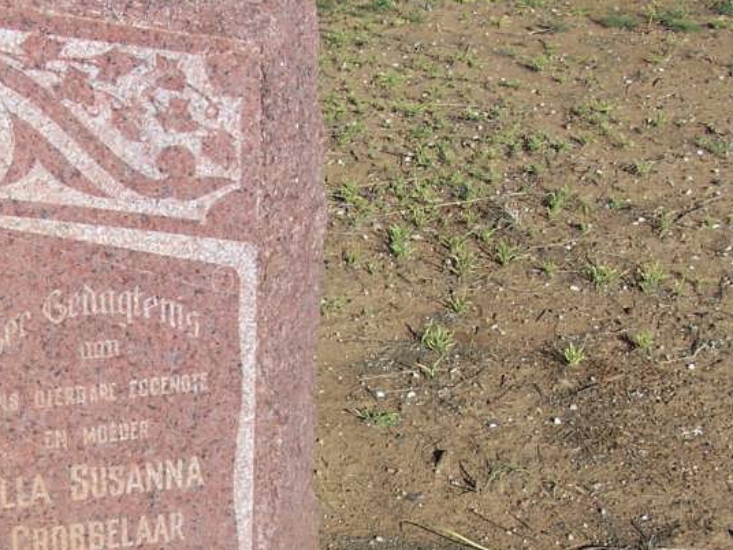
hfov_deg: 22.7
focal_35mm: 85
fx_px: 1800
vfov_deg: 17.2
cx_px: 160
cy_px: 451
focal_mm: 6.3
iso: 80
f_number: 4
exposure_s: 1/1000
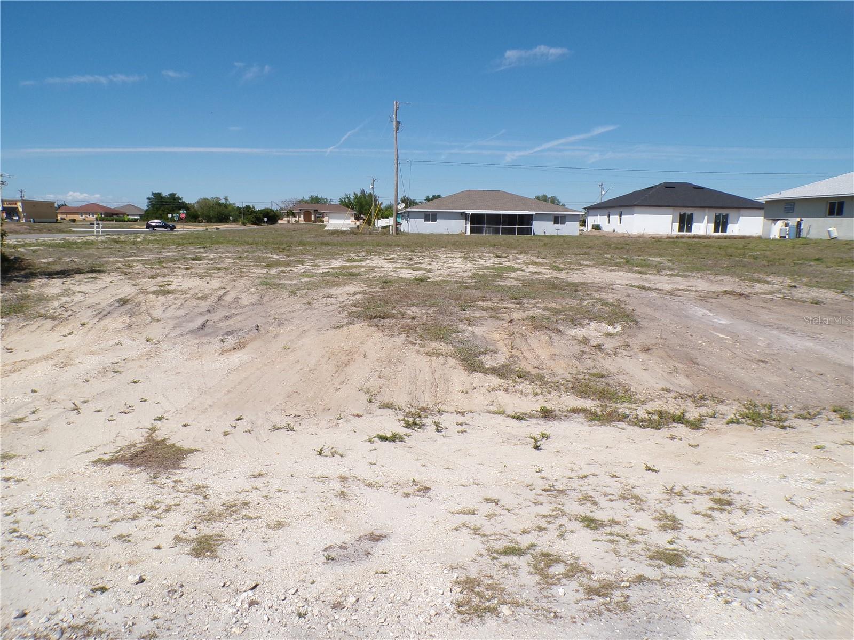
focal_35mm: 24
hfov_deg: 71.6
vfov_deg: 56.8
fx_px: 592
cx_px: 427
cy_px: 320
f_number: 5.8
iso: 100
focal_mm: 4.3
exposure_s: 1/640
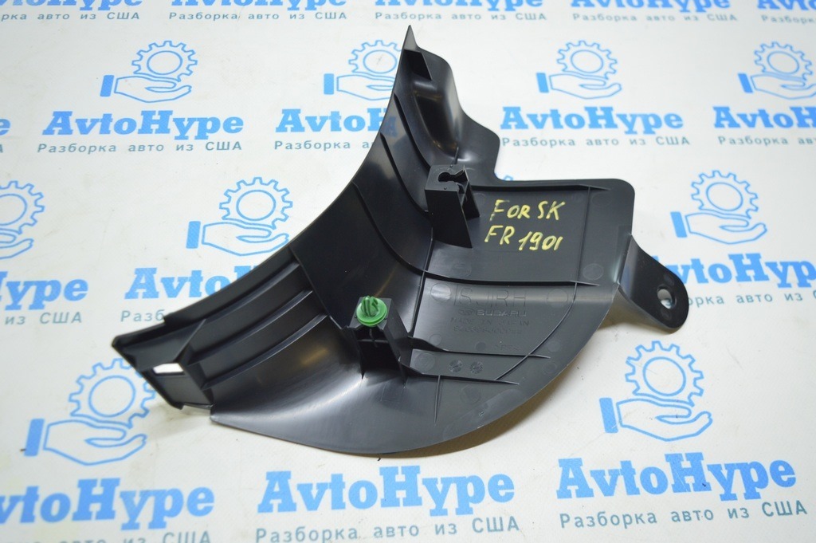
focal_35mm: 36
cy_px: 272
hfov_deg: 53.2
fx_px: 815
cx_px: 408
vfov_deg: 36.8
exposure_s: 1/40
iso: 400
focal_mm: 24
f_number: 4
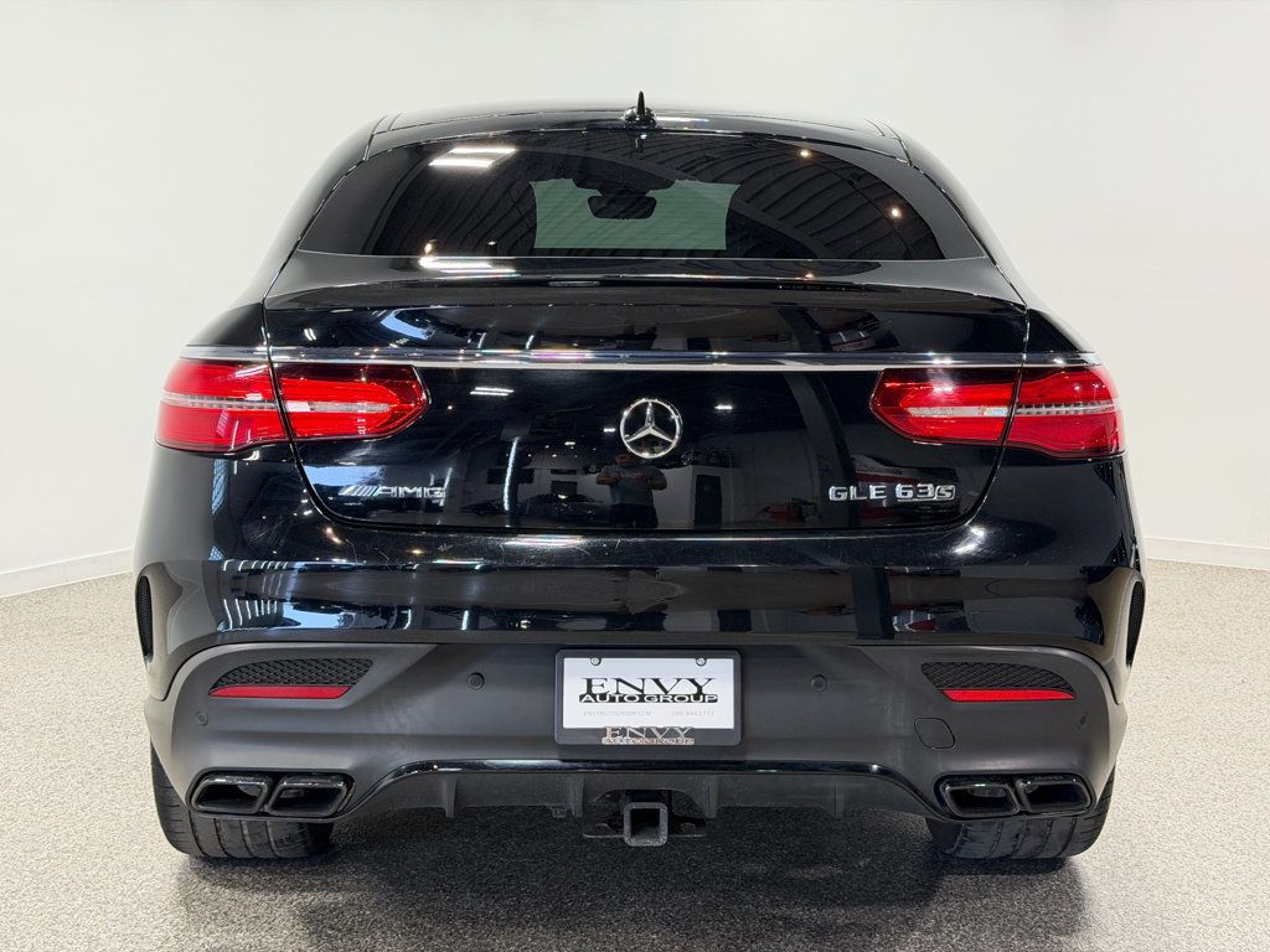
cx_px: 635
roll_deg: -0.7
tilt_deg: -7.9
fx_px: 1761
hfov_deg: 39.7
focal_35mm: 48
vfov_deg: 30.3
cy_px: 476
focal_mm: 6.76
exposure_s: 1/120
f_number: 1.78
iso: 80
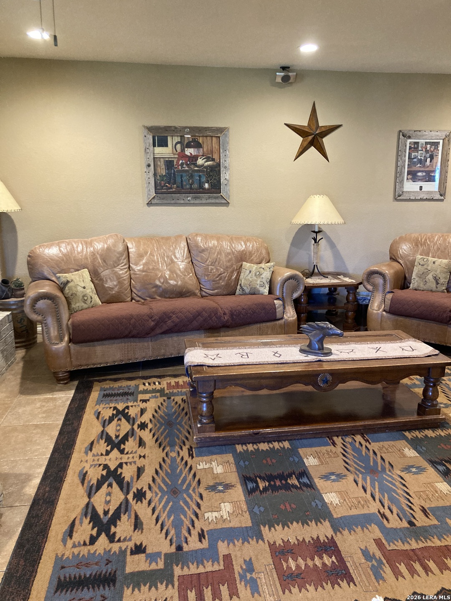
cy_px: 300
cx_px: 226
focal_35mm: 28
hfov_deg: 49.7
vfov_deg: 63.4
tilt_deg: -12.3
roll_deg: -1.0
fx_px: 486
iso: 320
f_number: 1.8
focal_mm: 3.99
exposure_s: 1/60
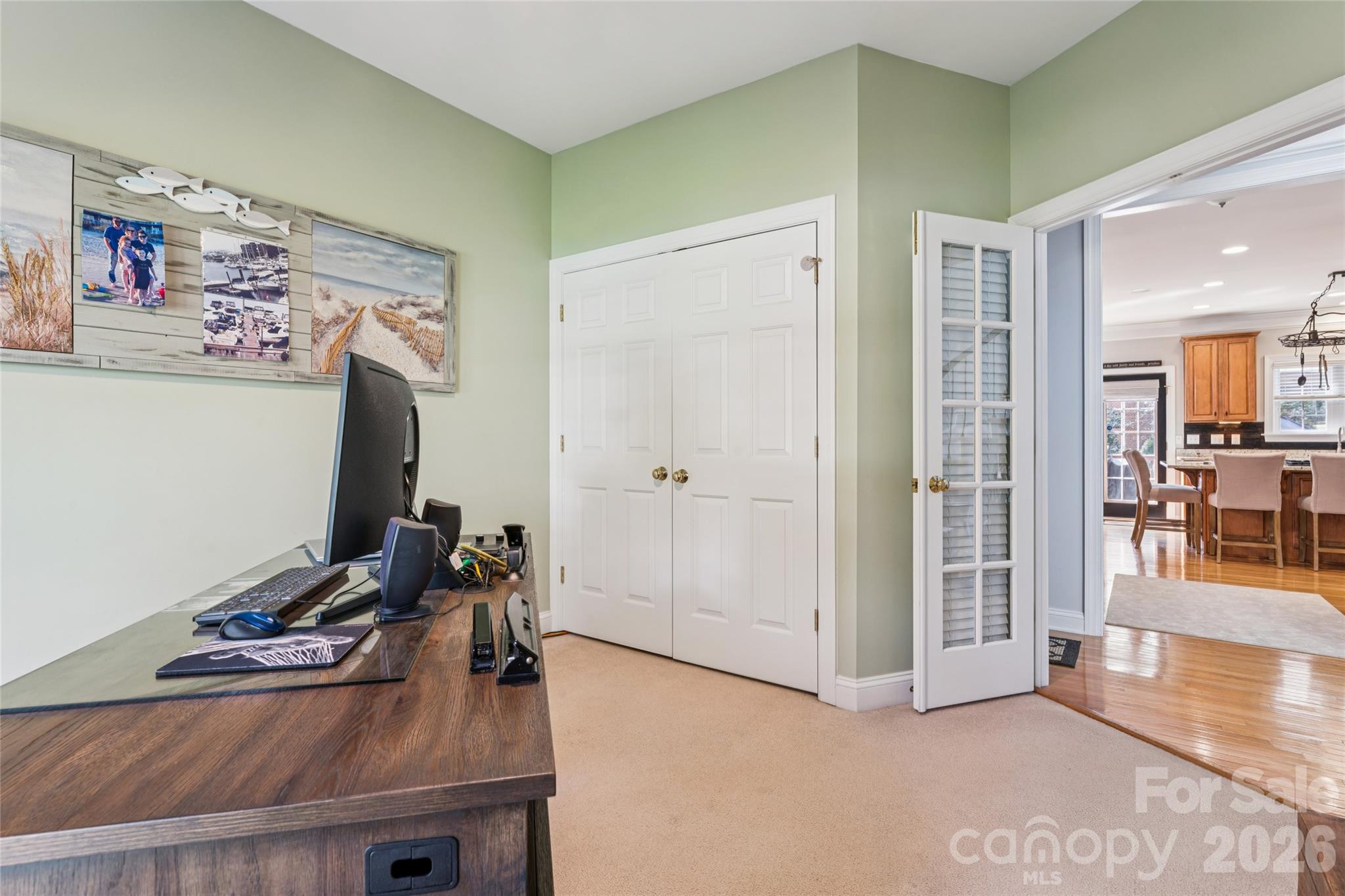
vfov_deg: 71.4
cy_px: 448
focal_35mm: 17
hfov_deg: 94.3
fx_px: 624
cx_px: 672
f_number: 13
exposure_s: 1.6
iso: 100
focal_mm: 16.7
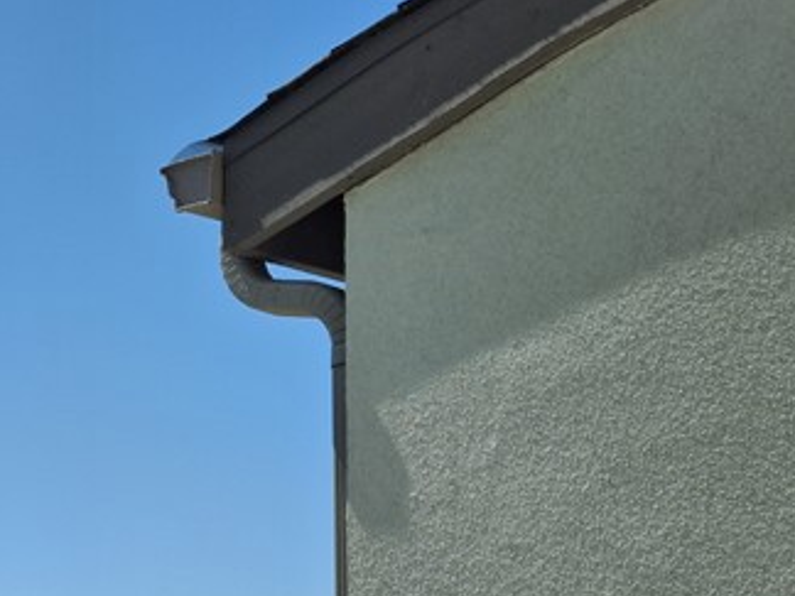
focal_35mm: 79
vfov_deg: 17.6
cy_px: 743
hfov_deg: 23.2
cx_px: -81
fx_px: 1814
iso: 32
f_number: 1.8
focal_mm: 4.69
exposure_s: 1/974
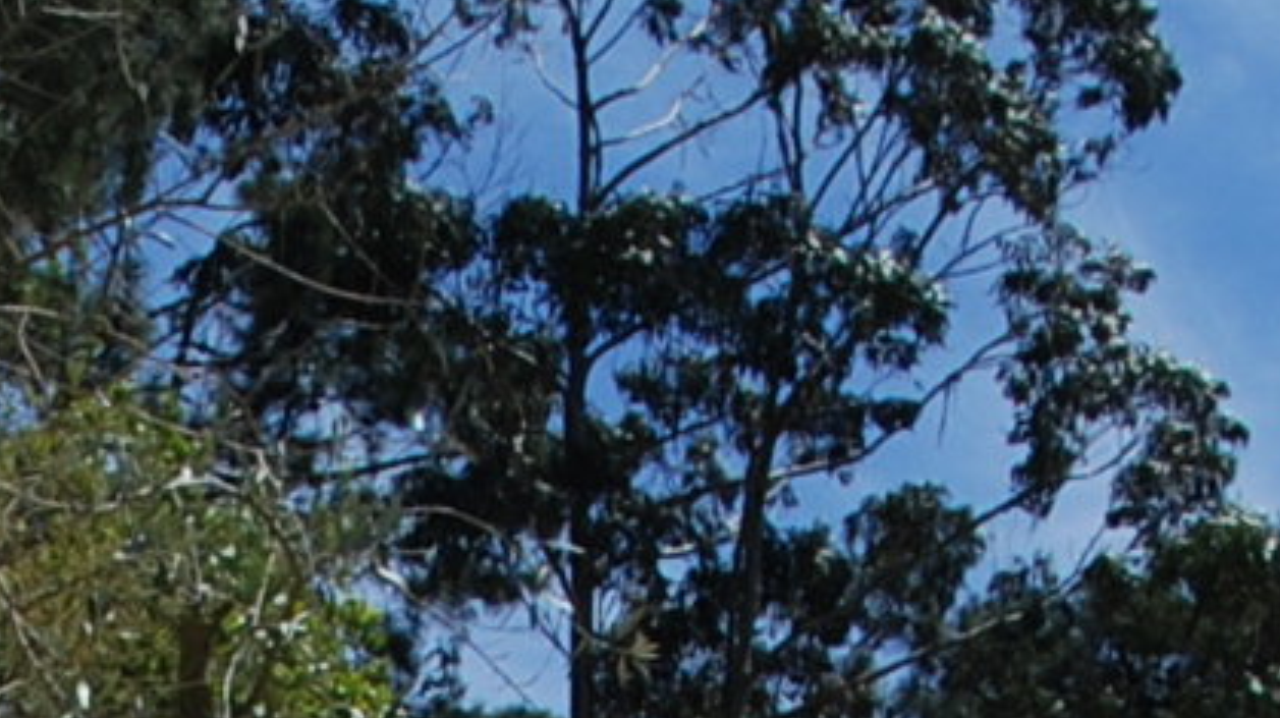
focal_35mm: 305
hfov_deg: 7.0
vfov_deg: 3.8
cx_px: -113
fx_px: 10345
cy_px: 2545
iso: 100
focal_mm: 28
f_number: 8
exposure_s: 1/250
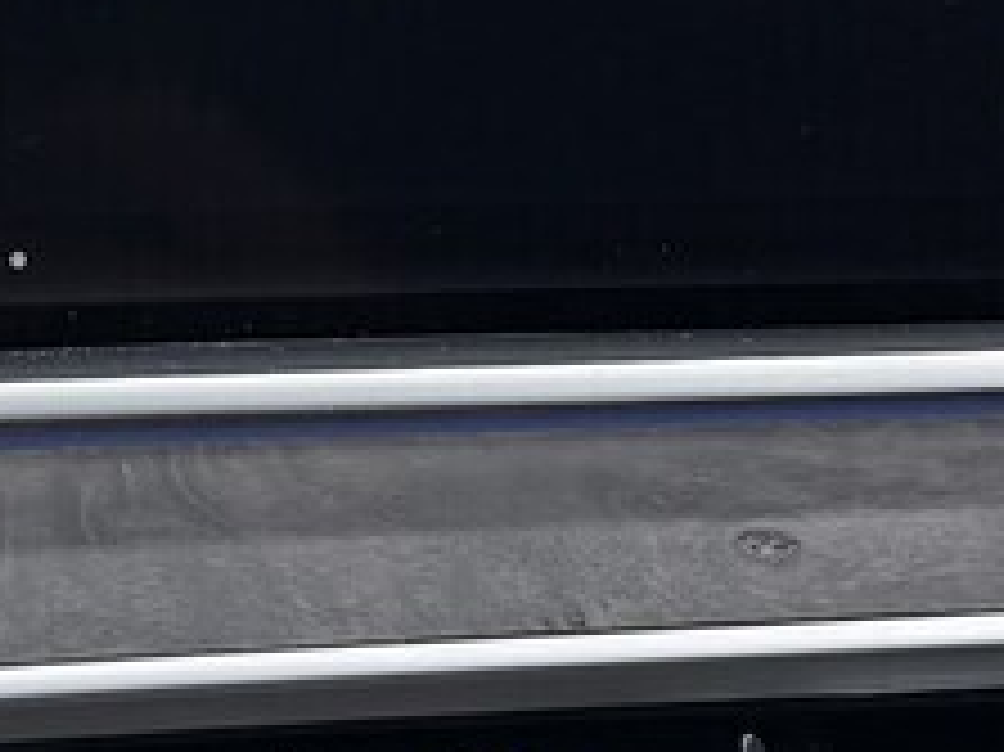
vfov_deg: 9.3
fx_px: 4493
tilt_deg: -9.9
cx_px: 45
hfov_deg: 12.6
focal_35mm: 155
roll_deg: +1.8
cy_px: -356
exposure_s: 1/1046
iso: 100
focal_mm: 6.76
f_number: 1.78
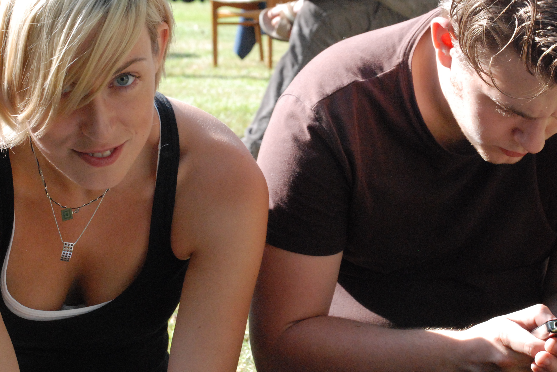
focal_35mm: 101
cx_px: 299
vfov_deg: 13.5
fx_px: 1562
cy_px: 145
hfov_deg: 20.2
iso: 1600
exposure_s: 1/400
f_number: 10
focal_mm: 50
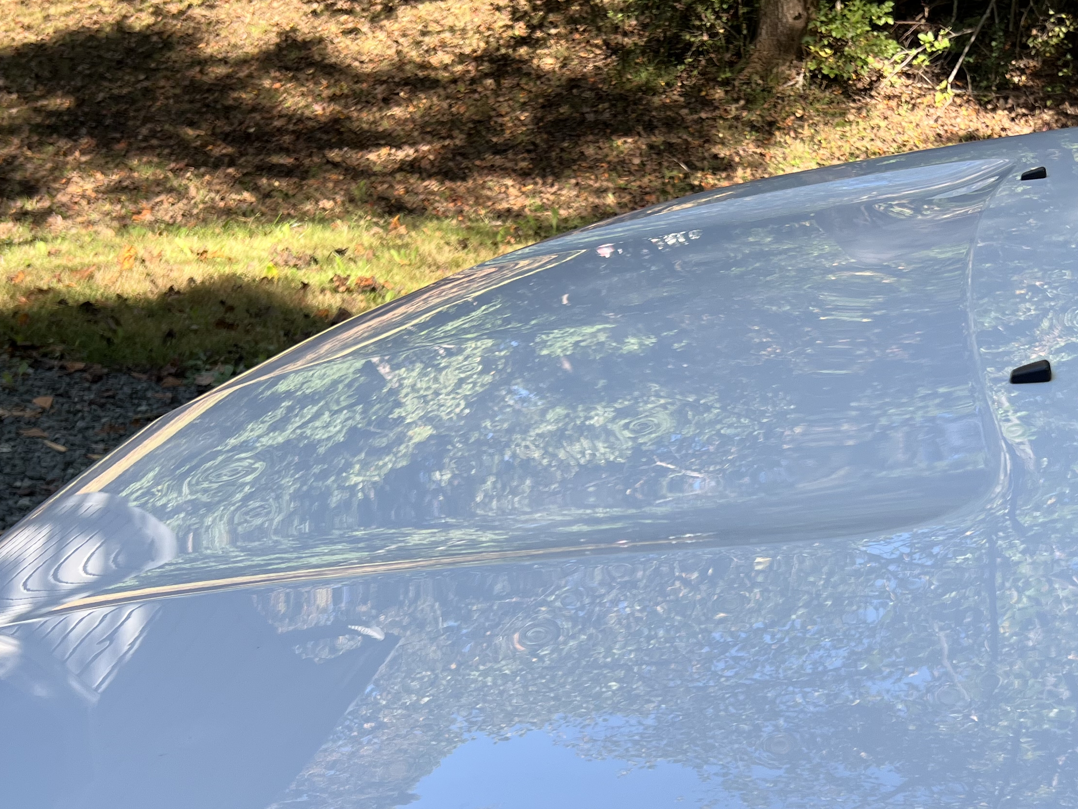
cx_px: 658
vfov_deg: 30.6
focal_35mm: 47
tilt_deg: -25.4
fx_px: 1464
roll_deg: -3.9
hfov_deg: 40.2
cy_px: 549
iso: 50
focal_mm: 5.7
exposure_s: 1/666
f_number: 1.5
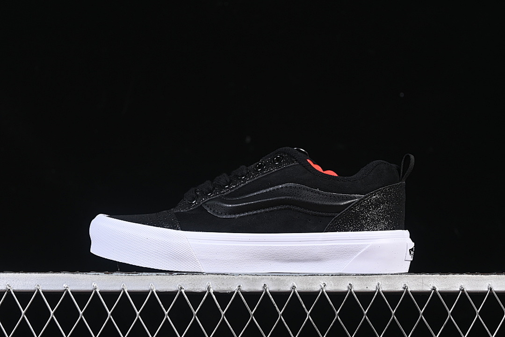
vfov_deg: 18.2
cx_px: 252
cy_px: 168
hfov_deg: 27.0
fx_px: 1052
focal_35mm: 75
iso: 160
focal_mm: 50
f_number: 6.3
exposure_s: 1/50
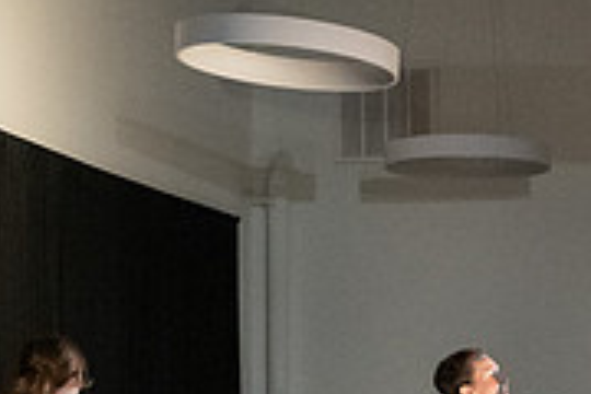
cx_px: 1174
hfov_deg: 13.5
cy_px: 581
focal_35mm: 130
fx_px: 2134
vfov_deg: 10.2
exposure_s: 1/400
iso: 6400
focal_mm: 28
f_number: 4
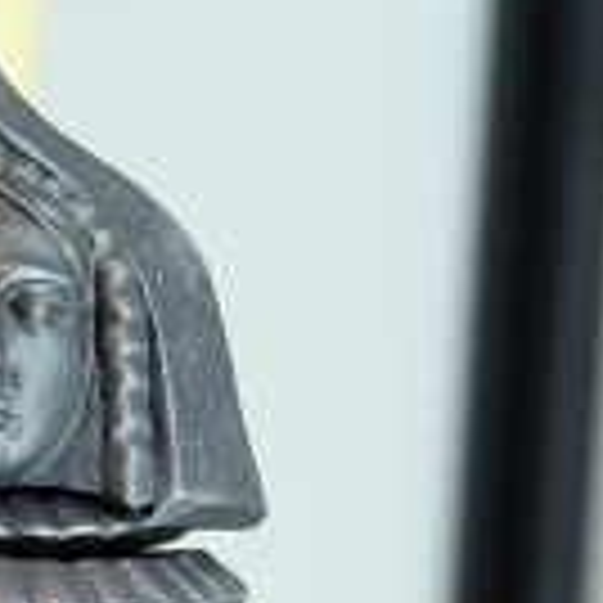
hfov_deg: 7.3
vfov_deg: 7.0
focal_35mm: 238
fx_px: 4691
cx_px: -110
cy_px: 1382
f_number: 4.7
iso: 1000
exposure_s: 1/125
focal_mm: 31
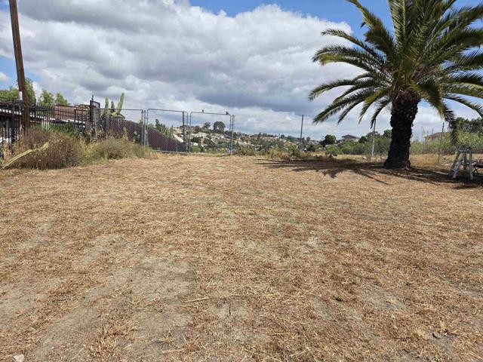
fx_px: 321
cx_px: 242
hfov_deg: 73.9
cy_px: 181
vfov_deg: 58.9
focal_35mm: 23
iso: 80
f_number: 1.8
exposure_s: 1/6034
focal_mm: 5.4
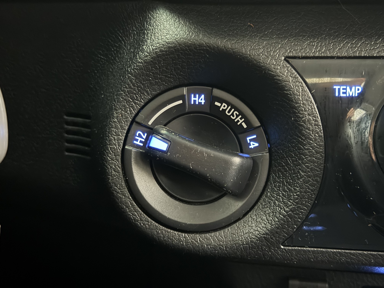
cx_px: 192
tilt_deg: -11.7
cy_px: 144
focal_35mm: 48
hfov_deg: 39.7
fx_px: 532
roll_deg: -2.1
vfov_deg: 30.3
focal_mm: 6.76
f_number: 1.78
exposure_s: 1/5
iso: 1250
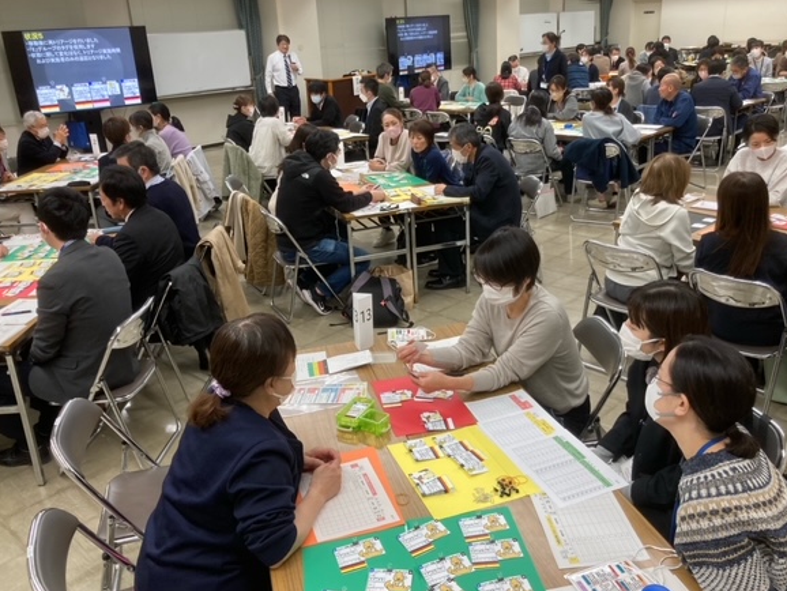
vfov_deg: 45.5
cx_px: 403
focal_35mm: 31
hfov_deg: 58.3
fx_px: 705
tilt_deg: -21.2
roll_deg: +3.6
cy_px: 297
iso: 100
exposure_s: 1/60
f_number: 1.8
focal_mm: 3.99
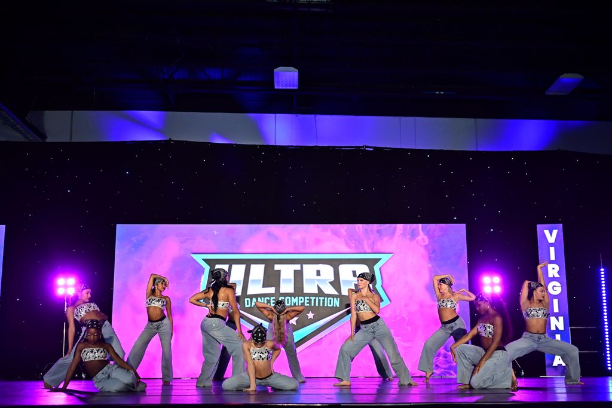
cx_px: 306
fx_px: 748
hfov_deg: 44.5
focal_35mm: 44
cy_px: 204
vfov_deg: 30.5
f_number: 2.8
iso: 4000
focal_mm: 44
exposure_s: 1/800
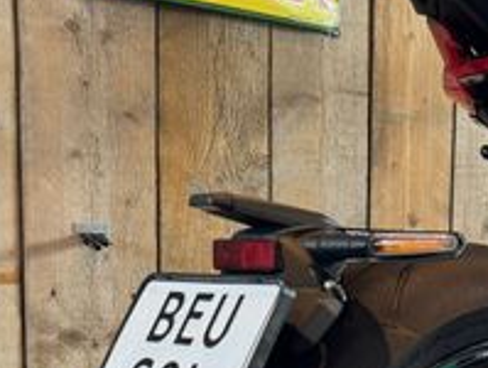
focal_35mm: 77
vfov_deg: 18.7
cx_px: 574
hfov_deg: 23.3
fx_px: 1087
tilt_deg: -9.5
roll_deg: -2.3
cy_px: 366
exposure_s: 1/50
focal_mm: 6.76
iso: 200
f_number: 1.78
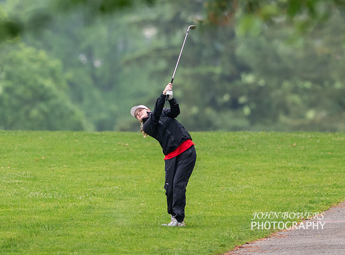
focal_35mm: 776
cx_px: 135
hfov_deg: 2.6
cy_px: 65
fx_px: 7689
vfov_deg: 1.9
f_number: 2.8
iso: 1100
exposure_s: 1/2000
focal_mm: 300
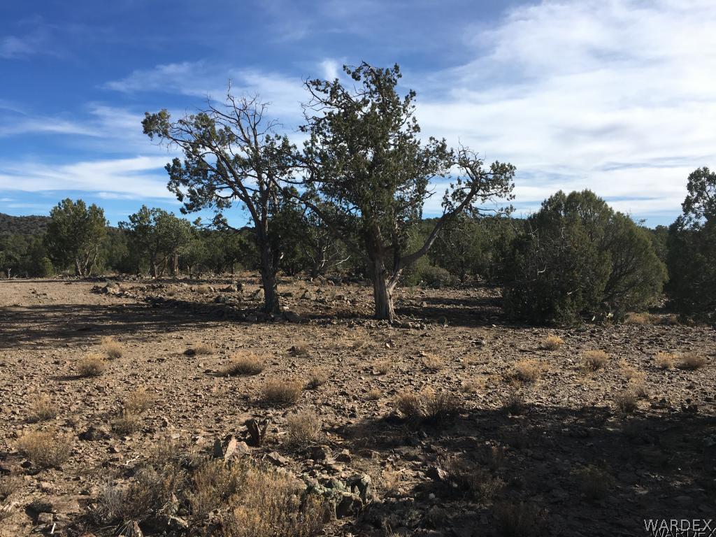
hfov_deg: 61.7
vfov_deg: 48.2
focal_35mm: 29
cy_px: 268
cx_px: 358
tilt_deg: -0.7
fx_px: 600
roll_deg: +0.5
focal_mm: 4.15
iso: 25
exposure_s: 1/1923
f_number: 2.2
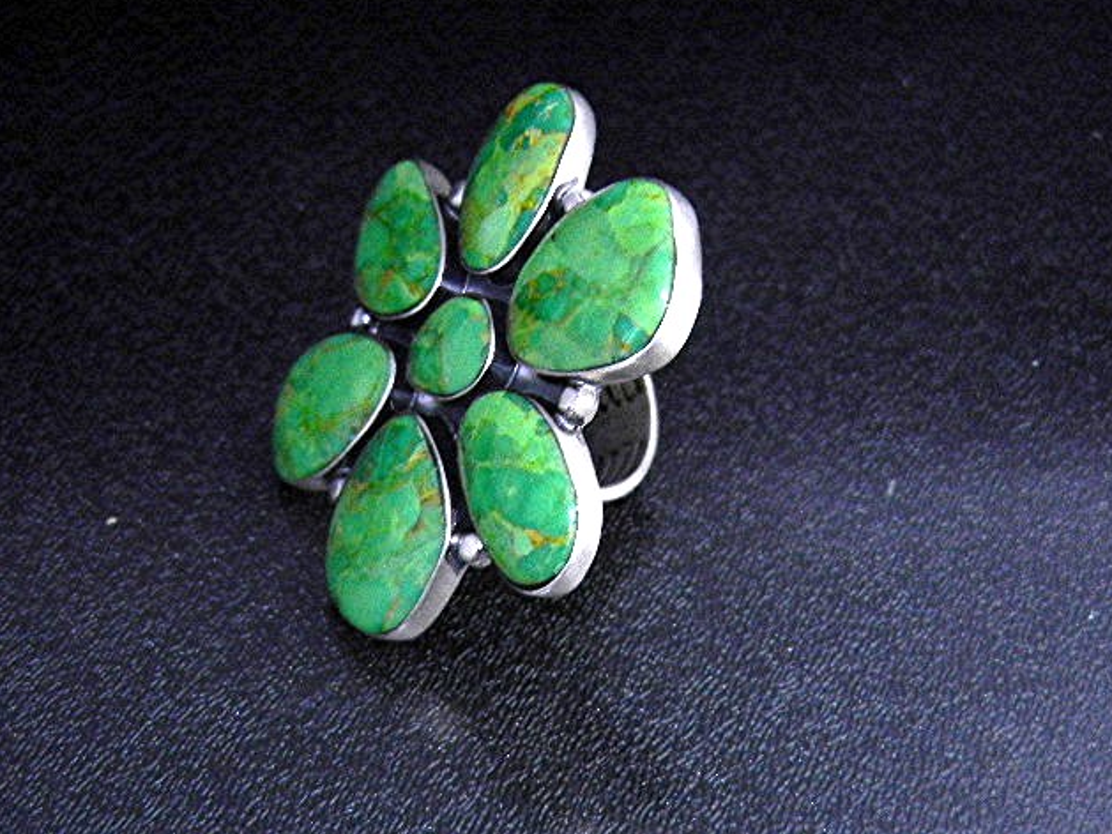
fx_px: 1928
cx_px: 552
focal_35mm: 60
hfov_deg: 32.2
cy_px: 412
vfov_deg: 24.4
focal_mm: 10.6
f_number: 8
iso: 800
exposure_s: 1/30
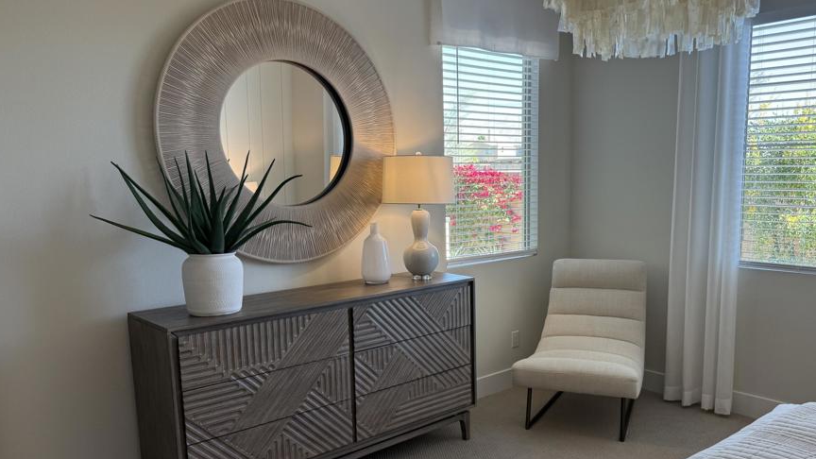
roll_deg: +1.5
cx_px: 473
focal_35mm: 31
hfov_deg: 62.3
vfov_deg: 37.7
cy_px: 271
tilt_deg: -7.5
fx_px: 671
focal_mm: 6.76
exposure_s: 1/120
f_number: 1.78
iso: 80
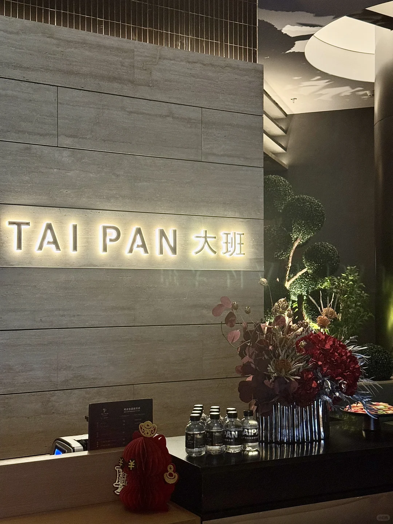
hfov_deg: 30.3
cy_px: 262
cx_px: 196
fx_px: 727
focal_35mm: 48
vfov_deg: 39.7
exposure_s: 1/50
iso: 200
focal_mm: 6.76
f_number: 1.78
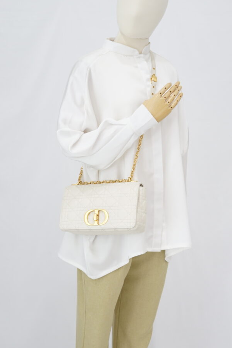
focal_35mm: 57
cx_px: 132
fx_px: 551
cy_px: 194
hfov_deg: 23.8
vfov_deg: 35.0
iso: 640
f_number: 6.3
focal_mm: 50
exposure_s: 1/10
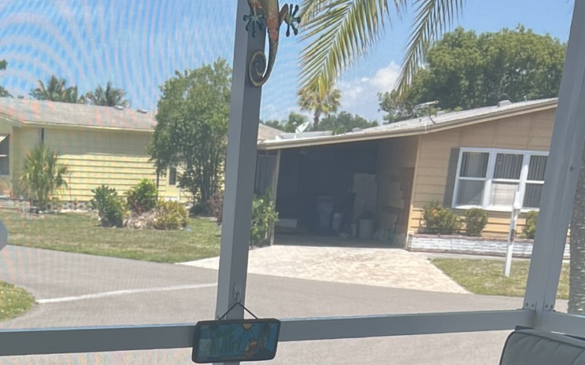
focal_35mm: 76
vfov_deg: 14.3
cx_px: 157
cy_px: 733
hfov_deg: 26.8
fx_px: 1211
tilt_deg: -24.7
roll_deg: -2.3
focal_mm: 5.7
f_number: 1.5
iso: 50
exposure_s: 1/982
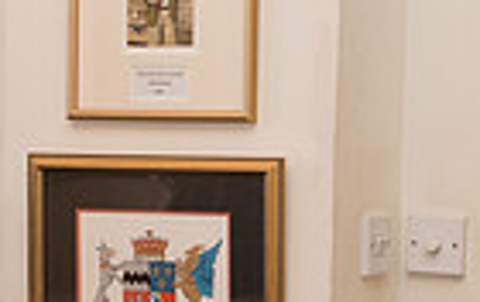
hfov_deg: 7.4
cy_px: 291
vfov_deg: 4.9
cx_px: -467
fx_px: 3551
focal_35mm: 271
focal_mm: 62
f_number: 5
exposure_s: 1/80
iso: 2000
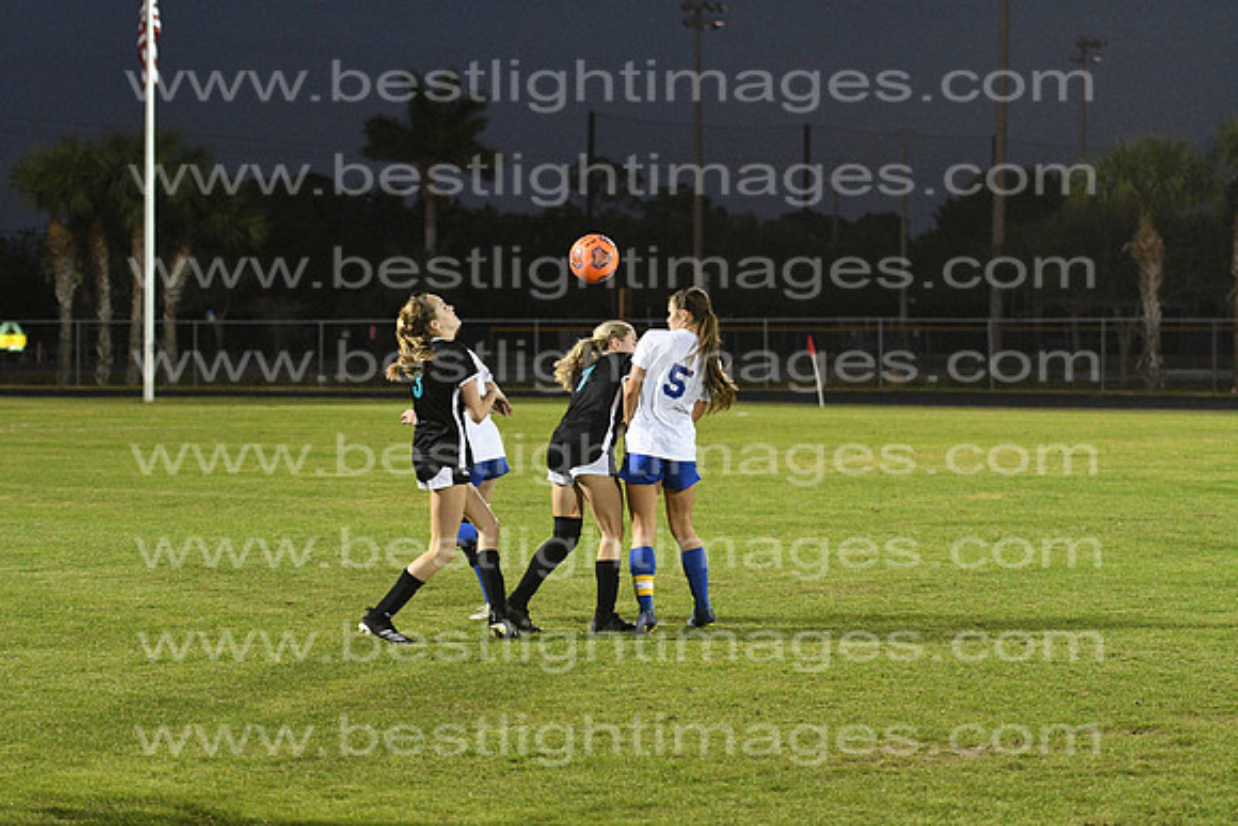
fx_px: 3612
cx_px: 619
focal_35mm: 105
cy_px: 413
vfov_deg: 13.0
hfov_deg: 19.5
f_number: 2.8
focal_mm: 70
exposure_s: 1/800
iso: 5600
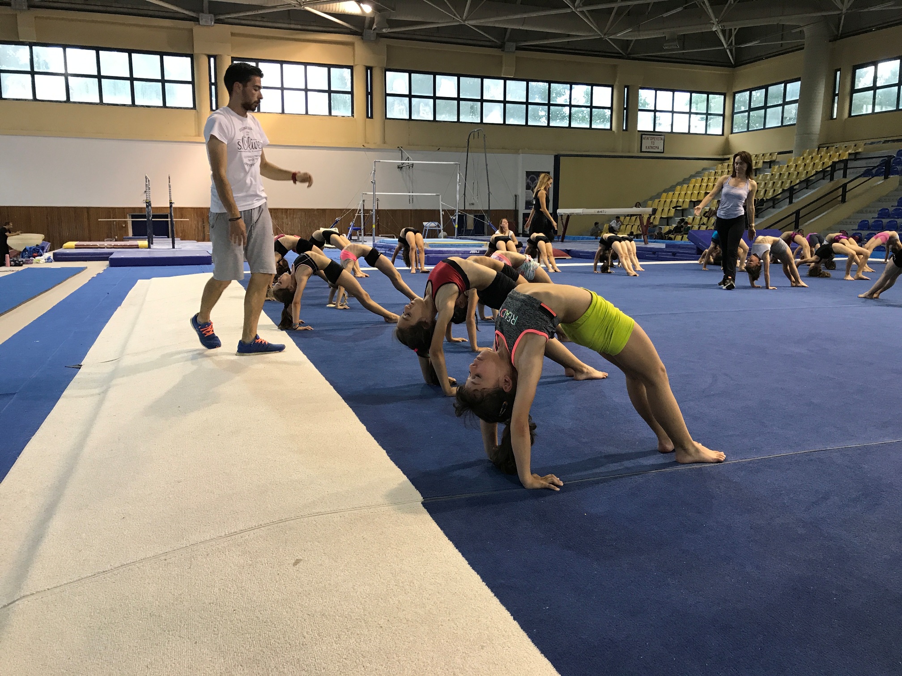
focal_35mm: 28
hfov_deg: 63.4
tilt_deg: -10.2
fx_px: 730
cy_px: 338
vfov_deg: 49.7
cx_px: 451
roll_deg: -0.3
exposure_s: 1/33
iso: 32
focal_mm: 3.99
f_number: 1.8
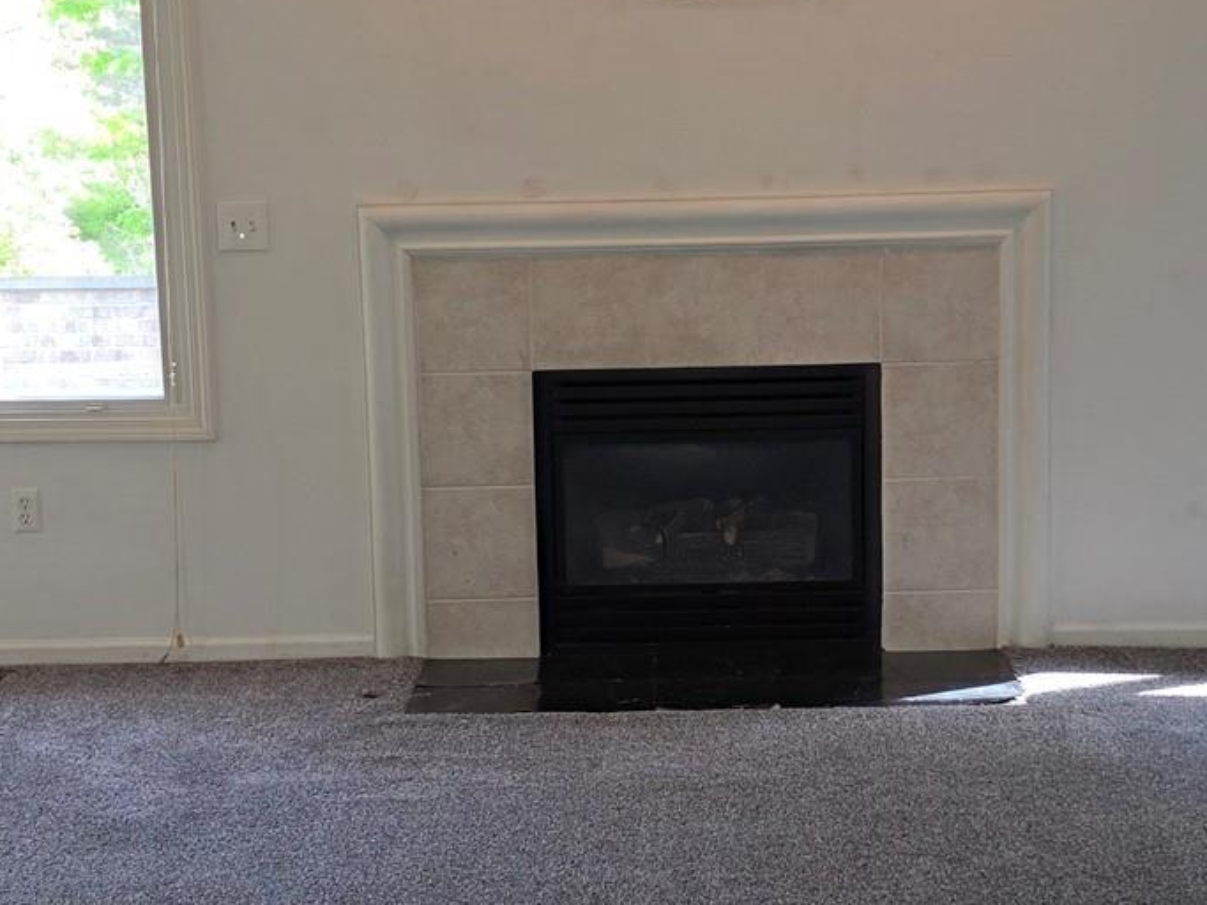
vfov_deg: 21.3
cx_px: 702
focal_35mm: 69
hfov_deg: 28.1
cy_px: 514
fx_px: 2405
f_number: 1.7
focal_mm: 6.3
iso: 80
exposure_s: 1/120
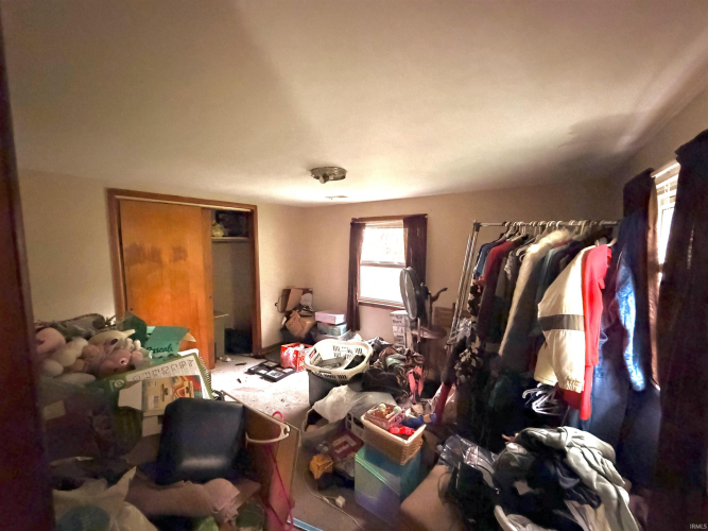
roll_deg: +0.4
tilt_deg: -4.3
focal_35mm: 14
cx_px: 354
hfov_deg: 102.1
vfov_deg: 85.7
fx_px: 286
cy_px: 266
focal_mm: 2.22
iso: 2500
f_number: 2.2
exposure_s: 1/30
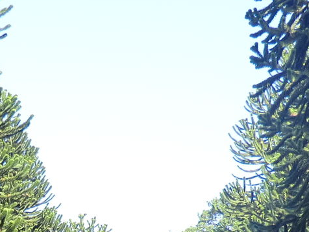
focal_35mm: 137
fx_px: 1223
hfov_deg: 14.3
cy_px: 318
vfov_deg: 10.5
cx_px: 68
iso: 64
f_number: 3.6
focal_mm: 6.1
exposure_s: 1/125
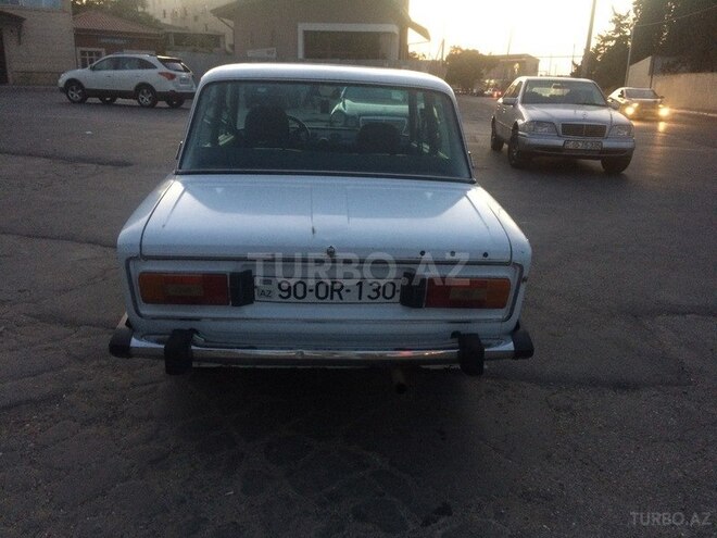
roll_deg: -0.8
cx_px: 358
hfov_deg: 61.7
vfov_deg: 48.2
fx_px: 601
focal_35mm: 29
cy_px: 269
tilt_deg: -16.3
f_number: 2.2
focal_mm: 4.15
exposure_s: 1/20
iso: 320
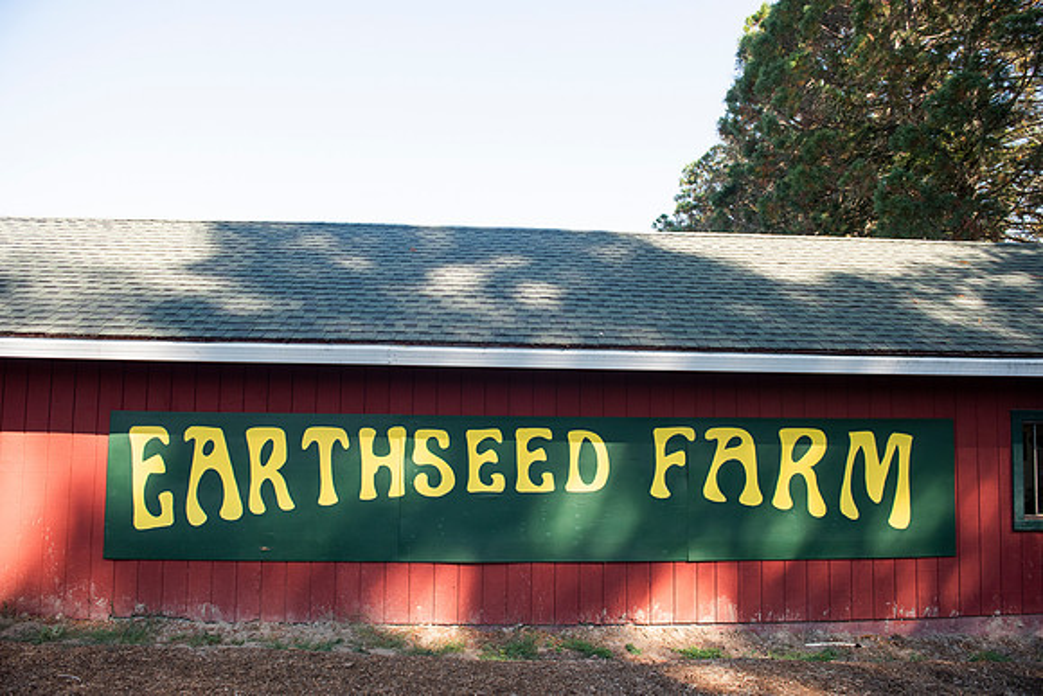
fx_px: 695
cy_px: 348
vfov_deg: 53.2
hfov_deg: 73.7
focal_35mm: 24
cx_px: 522
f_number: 4
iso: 400
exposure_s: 1/800
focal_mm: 24
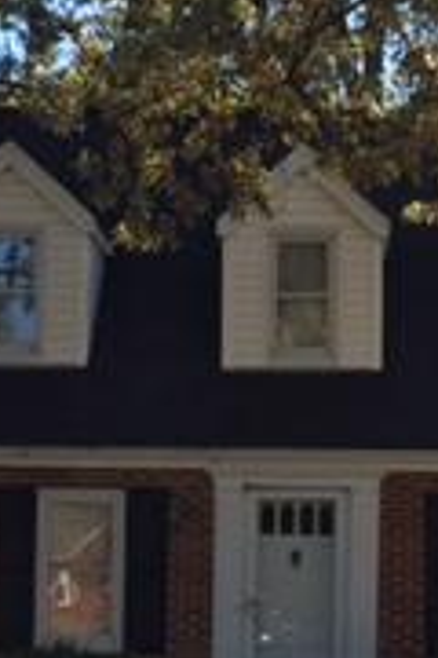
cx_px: 350
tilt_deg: +3.5
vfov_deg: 19.0
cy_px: 435
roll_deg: -0.5
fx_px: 1953
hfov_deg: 12.7
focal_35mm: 107
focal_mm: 4.15
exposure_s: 1/732
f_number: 2.2
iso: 32
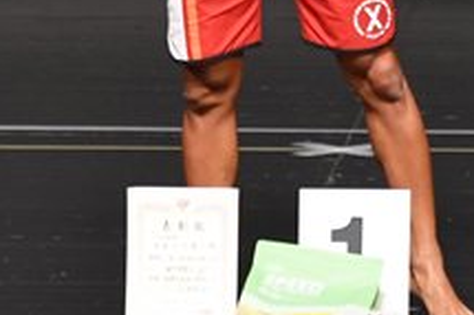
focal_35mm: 1135
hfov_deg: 1.8
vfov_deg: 1.2
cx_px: 230
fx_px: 14932
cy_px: -97
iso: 2500
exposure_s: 1/400
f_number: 5.6
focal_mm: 210
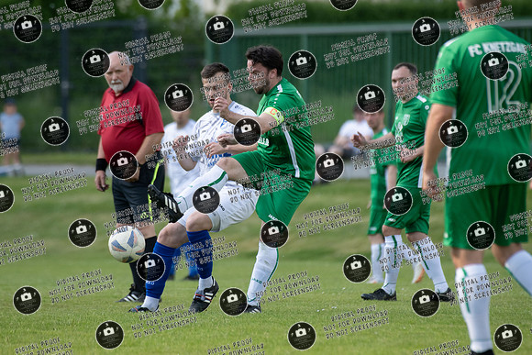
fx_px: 8079
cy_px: 164
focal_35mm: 547
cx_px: 244
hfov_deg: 3.8
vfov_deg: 2.5
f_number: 5.6
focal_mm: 420
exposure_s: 1/1600
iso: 1000
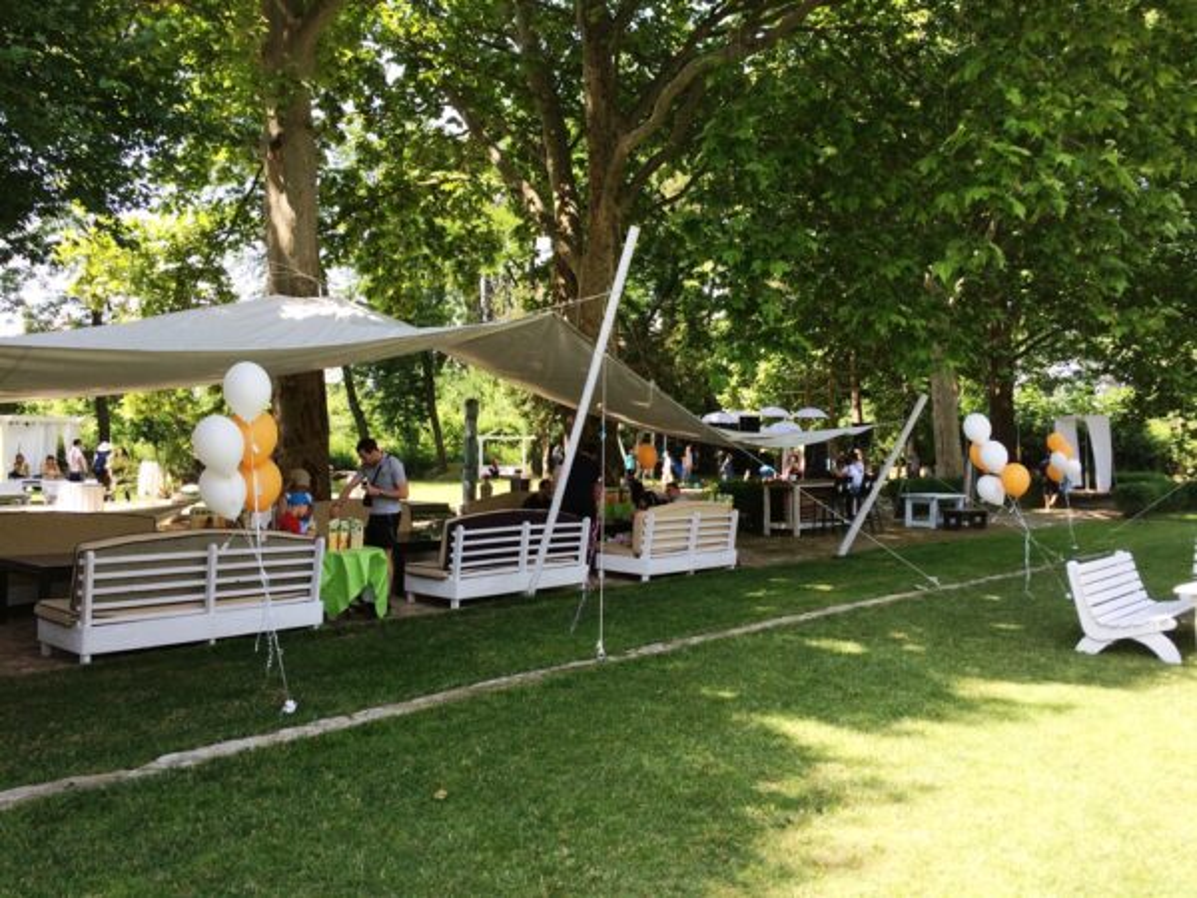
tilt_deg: -0.1
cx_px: 598
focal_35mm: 29
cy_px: 449
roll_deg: -0.6
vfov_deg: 48.2
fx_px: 1003
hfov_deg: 61.7
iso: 32
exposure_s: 1/376
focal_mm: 4.15
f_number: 2.2
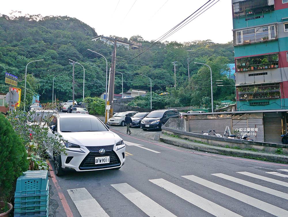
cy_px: 108
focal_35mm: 28
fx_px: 233
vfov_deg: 49.8
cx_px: 144
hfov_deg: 63.4
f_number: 3.2
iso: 200
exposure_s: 1/640
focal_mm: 14
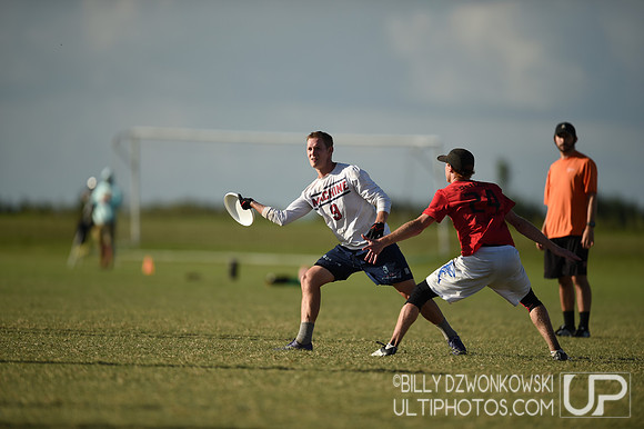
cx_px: 322
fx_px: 7151
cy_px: 214
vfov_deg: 3.4
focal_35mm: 400
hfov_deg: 5.2
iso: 125
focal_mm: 400
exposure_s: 1/3200
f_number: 2.8
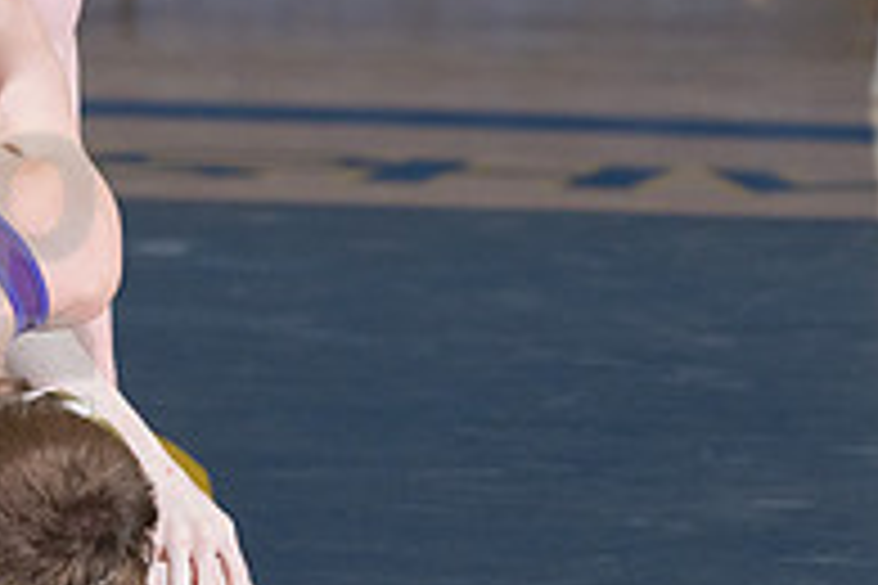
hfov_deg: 4.3
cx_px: -41
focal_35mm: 475
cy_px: 259
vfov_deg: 2.9
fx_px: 11584
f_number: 5.6
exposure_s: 1/250
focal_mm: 160
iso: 1250
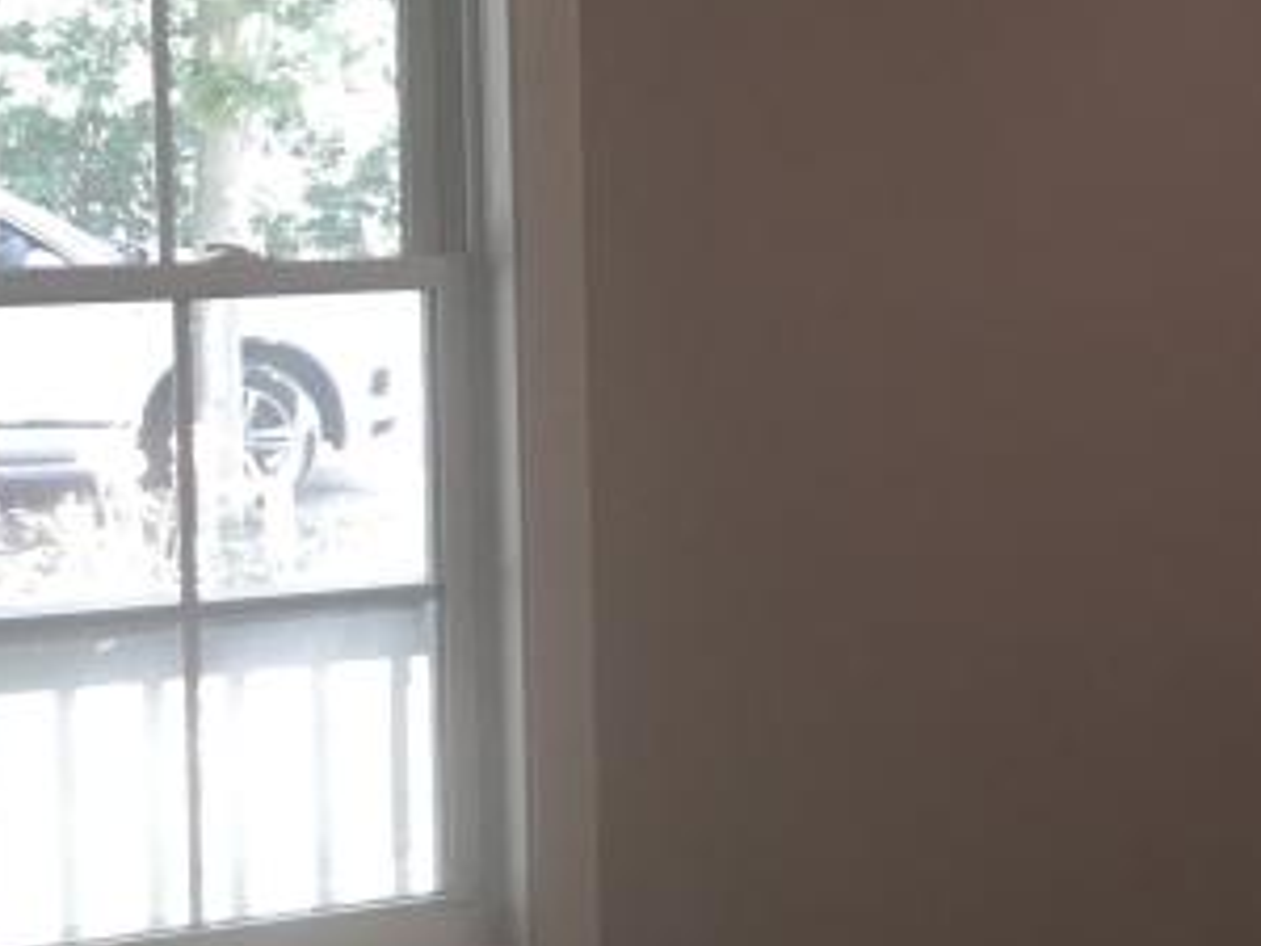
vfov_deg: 14.9
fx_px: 3606
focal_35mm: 99
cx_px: 1454
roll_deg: -0.1
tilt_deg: -1.5
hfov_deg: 18.9
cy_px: 286
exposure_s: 1/30
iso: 32
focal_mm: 4.15
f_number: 2.2
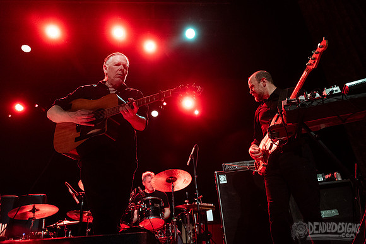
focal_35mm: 27
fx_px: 276
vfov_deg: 47.8
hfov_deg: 67.1
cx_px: 182
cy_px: 124
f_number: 3.2
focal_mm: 24
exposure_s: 1/250
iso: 2500
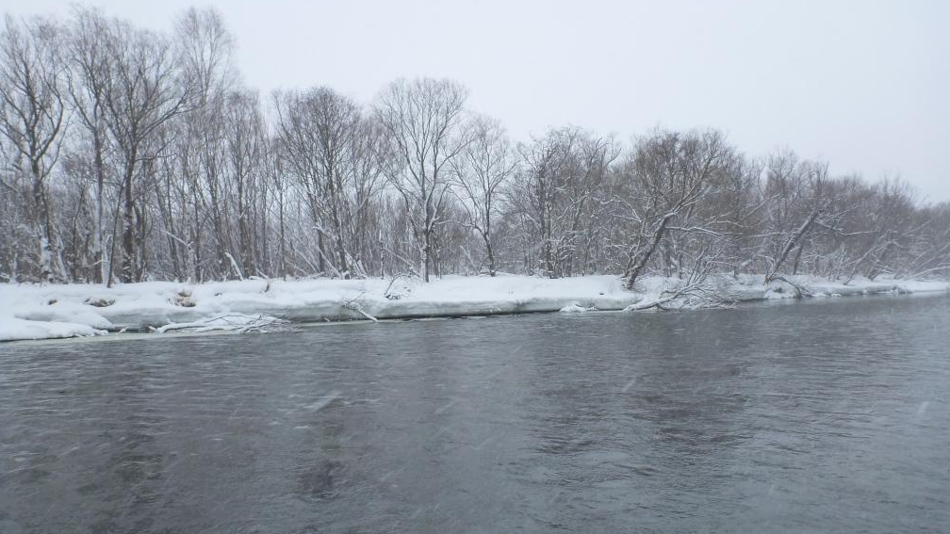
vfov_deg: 37.8
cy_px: 276
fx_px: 781
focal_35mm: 31
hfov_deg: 62.6
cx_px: 470
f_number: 10
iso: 160
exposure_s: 1/160
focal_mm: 4.9
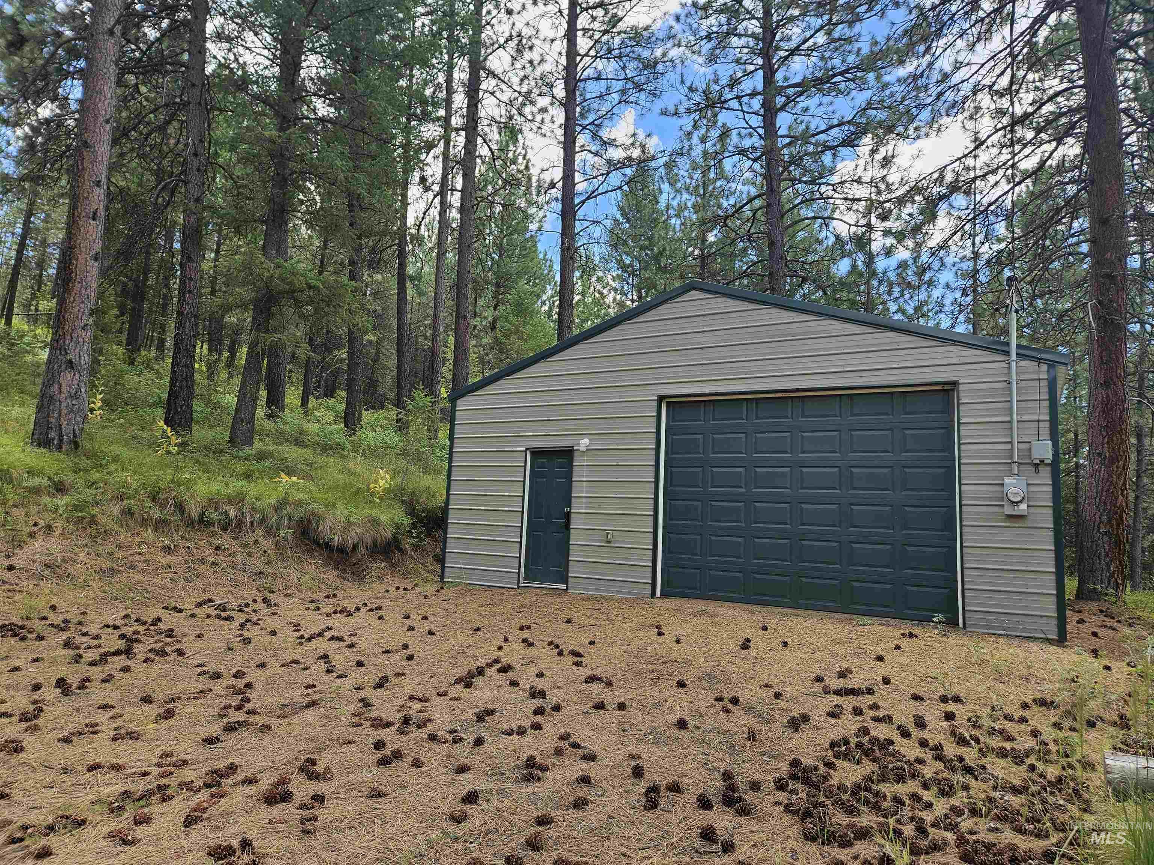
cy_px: 432
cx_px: 577
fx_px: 767
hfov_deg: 73.9
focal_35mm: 23
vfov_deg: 58.9
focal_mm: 5.4
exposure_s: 1/415
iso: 40
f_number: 1.8
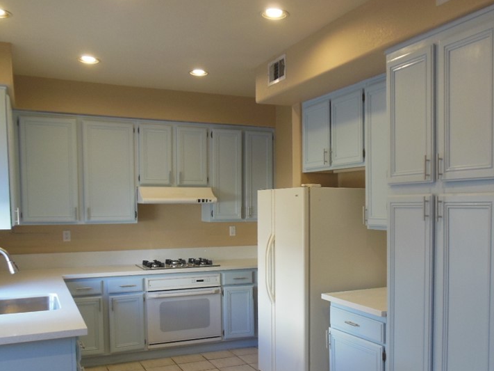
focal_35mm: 36
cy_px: 240
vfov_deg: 39.3
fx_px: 514
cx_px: 321
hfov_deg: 50.6
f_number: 3.2
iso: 125
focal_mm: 4.5
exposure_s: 1/30
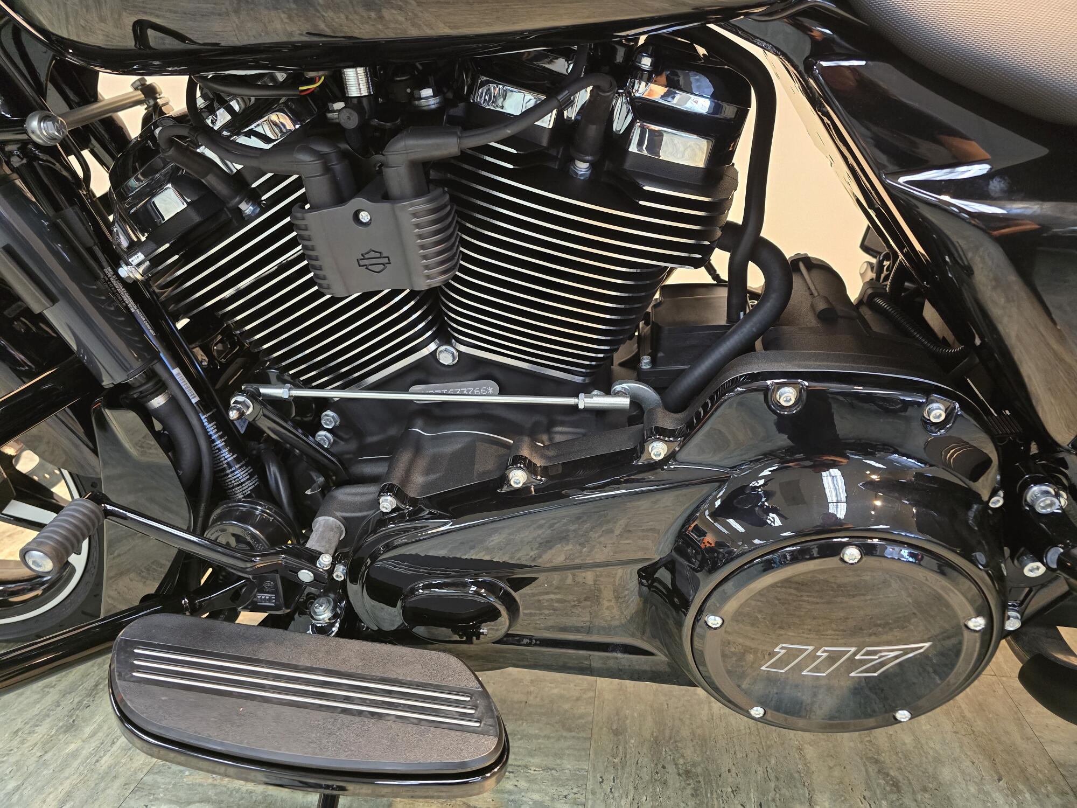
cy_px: 404
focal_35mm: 23
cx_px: 538
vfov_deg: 58.9
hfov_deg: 73.9
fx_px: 716
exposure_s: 1/120
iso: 1000
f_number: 1.7
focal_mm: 6.3
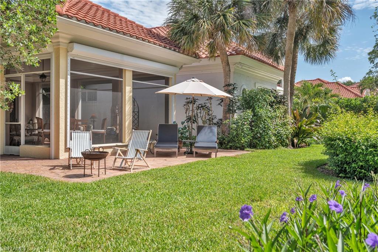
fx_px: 367
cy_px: 126
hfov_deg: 54.4
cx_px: 189
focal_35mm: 35
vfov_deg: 37.8
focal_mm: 35
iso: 100
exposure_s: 1/15
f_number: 9
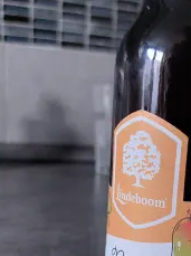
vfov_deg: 43.6
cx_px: 143
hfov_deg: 33.6
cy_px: 189
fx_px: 310
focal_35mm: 42
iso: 320
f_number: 1.8
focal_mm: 5.23
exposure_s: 1/50
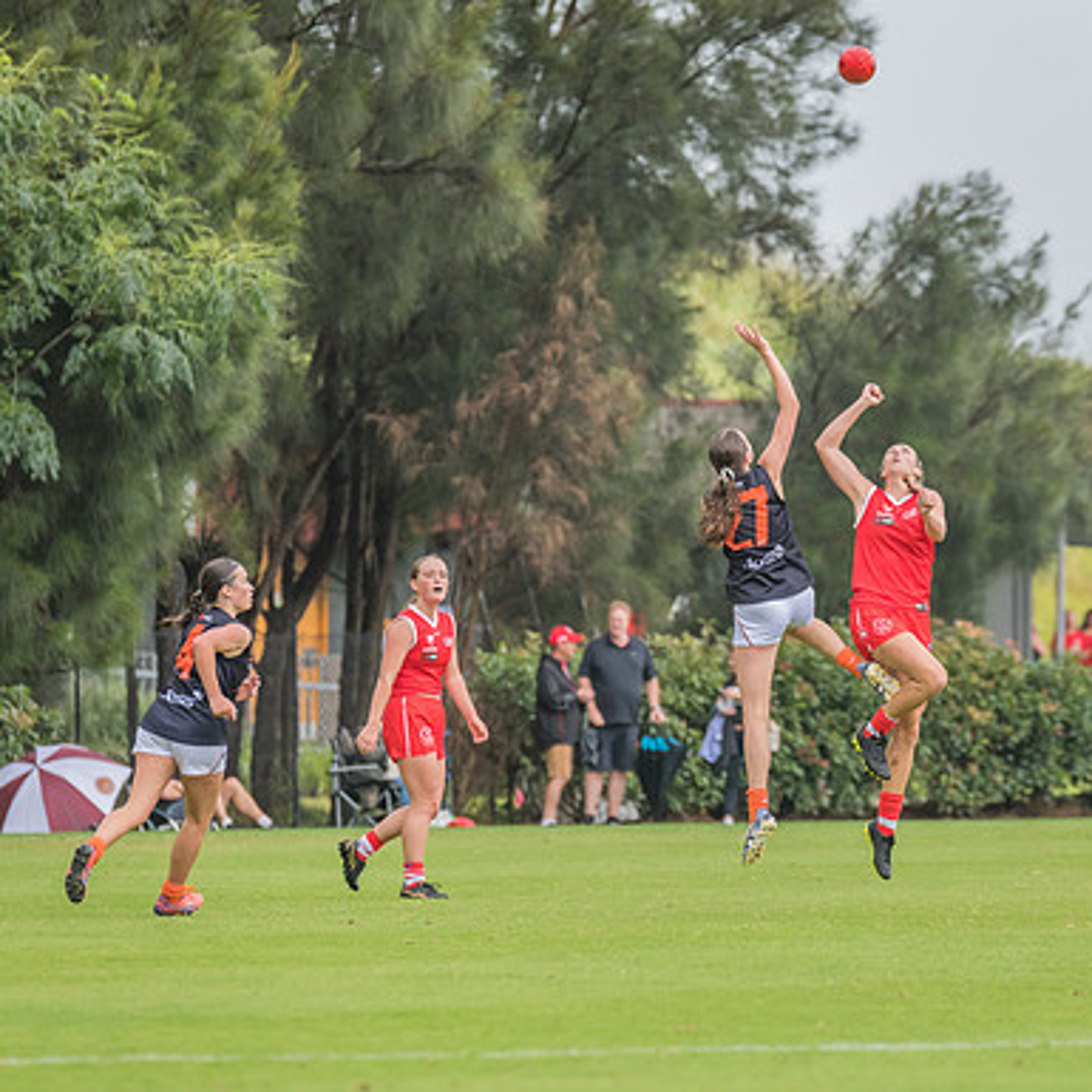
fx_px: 15168
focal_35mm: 425
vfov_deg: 4.1
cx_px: 908
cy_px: 524
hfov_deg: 4.1
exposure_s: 1/1250
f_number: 5.6
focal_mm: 270
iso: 800
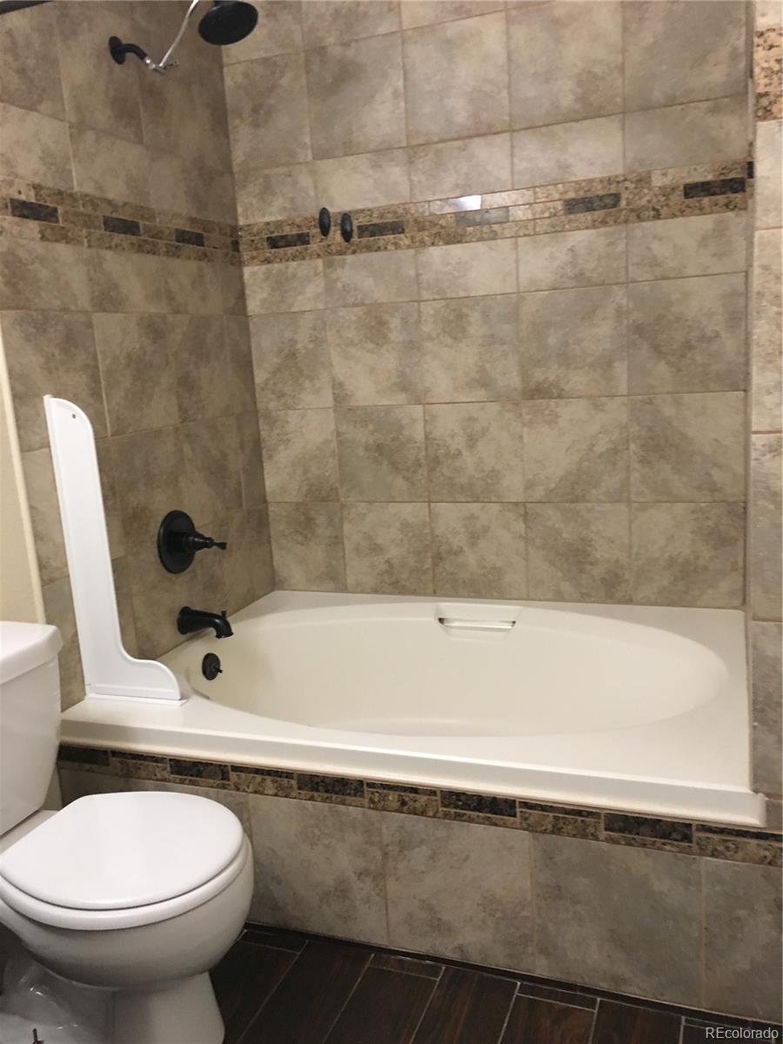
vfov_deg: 61.7
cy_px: 522
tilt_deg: -10.3
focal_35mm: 29
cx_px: 392
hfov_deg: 48.2
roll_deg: +4.4
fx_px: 875
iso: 125
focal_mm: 4.15
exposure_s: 1/30
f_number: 2.2
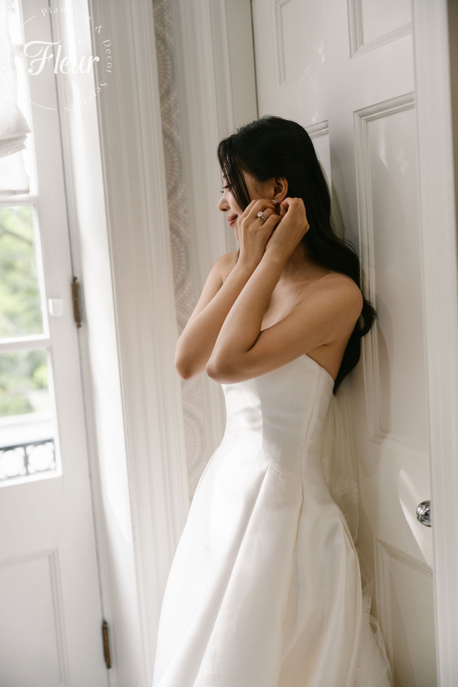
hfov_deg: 31.9
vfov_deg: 46.4
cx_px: 229
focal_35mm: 42
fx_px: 801
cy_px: 344
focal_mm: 42
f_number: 2
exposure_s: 1/400
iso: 800
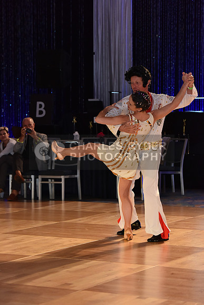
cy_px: 152
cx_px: 102
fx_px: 892
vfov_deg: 19.5
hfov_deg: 13.0
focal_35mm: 105
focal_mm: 105
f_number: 4.5
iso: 2000
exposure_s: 1/400
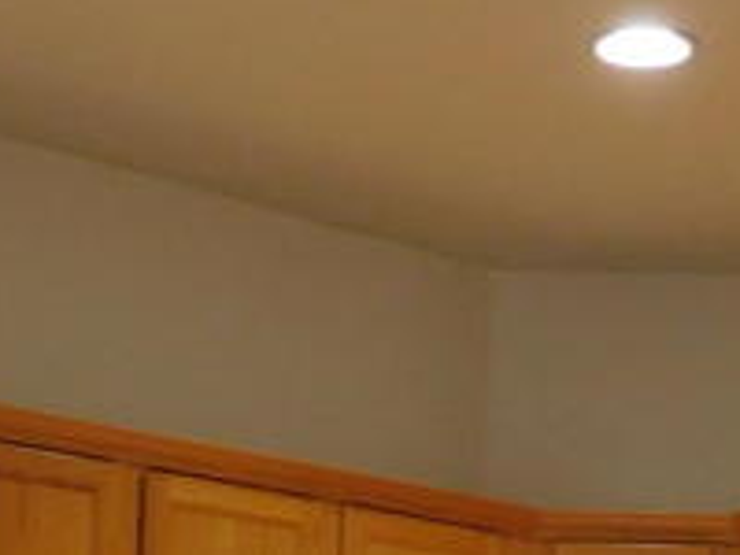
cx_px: 488
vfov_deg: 11.3
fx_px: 2523
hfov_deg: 16.7
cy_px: 1110
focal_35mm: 118
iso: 220
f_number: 3
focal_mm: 4
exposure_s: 1/30
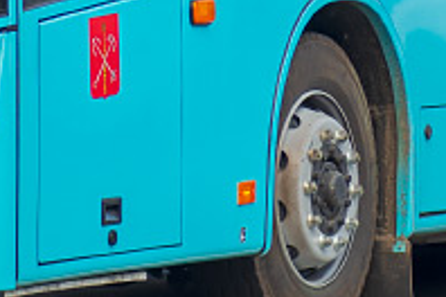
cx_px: 133
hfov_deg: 3.1
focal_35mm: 665
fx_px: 8238
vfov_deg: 2.1
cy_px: -202
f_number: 5
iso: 100
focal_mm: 110
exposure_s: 1/400
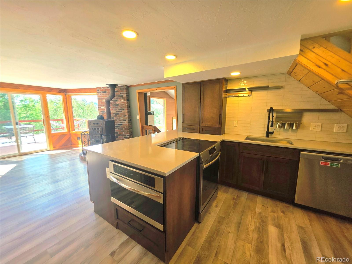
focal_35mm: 13
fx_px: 132
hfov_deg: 106.2
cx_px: 176
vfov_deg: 89.9
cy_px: 132
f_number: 1.9
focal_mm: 2.2
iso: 50
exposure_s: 1/120
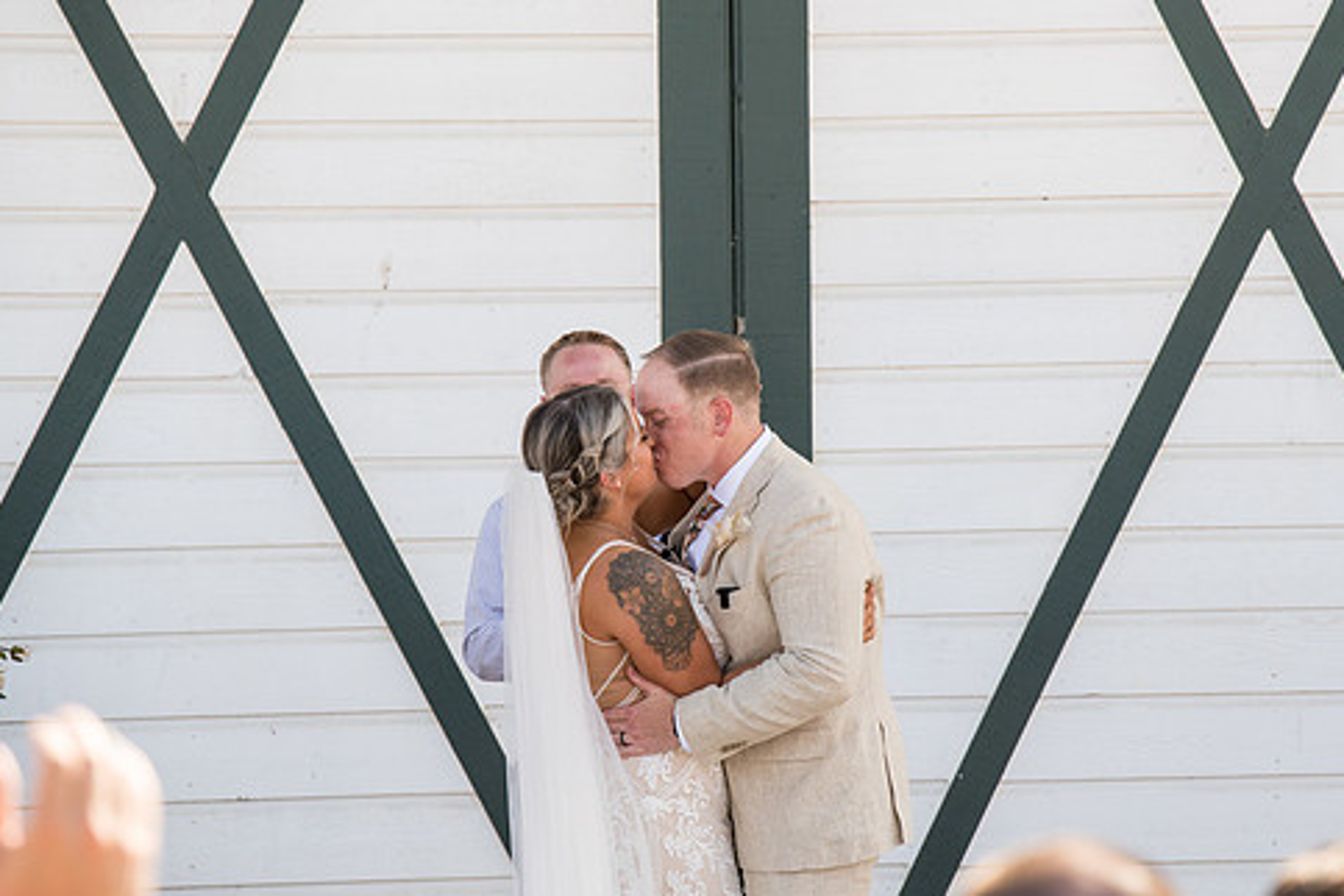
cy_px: 449
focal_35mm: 240
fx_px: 8959
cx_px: 754
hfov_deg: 8.6
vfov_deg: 5.7
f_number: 6.3
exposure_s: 1/500
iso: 500
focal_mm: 200
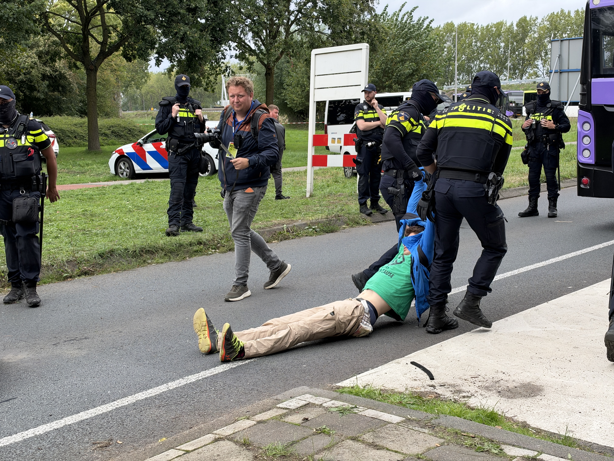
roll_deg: +1.6
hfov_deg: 39.7
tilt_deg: -7.9
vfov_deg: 30.3
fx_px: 851
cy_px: 230
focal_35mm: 48
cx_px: 307
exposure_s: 1/617
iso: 64
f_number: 1.8
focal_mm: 6.93
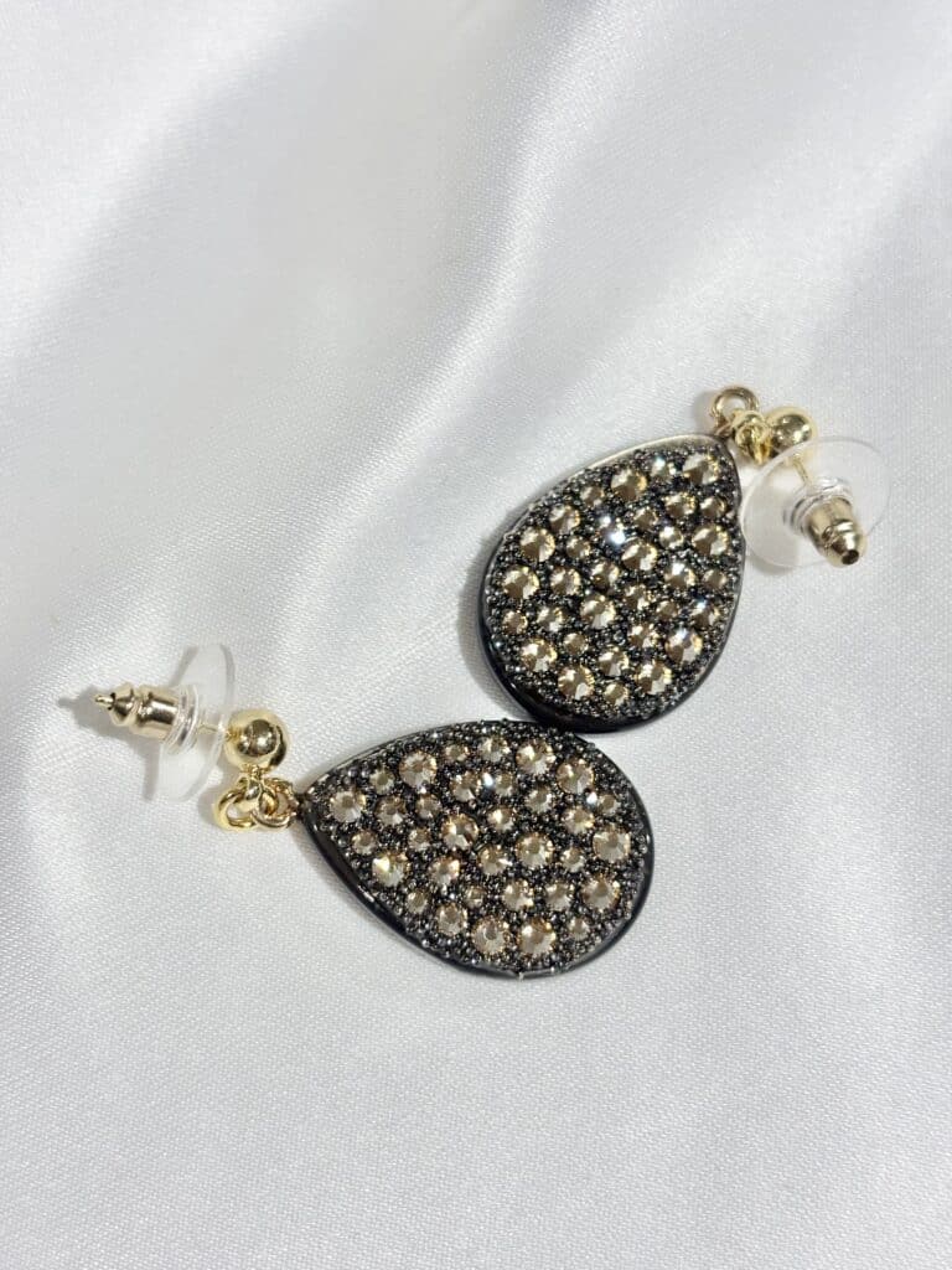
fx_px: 1907
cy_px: 635
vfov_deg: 36.8
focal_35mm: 52
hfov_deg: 28.0
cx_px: 476
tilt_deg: -68.1
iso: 32
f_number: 1.6
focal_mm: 5.96
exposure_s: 1/271
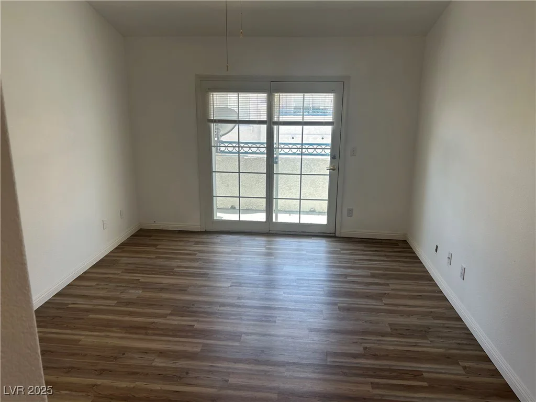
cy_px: 201
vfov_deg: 53.1
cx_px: 268
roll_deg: -0.3
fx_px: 403
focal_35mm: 26
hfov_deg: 67.3
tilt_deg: -12.9
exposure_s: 1/197
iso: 50
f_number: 1.5
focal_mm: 5.7
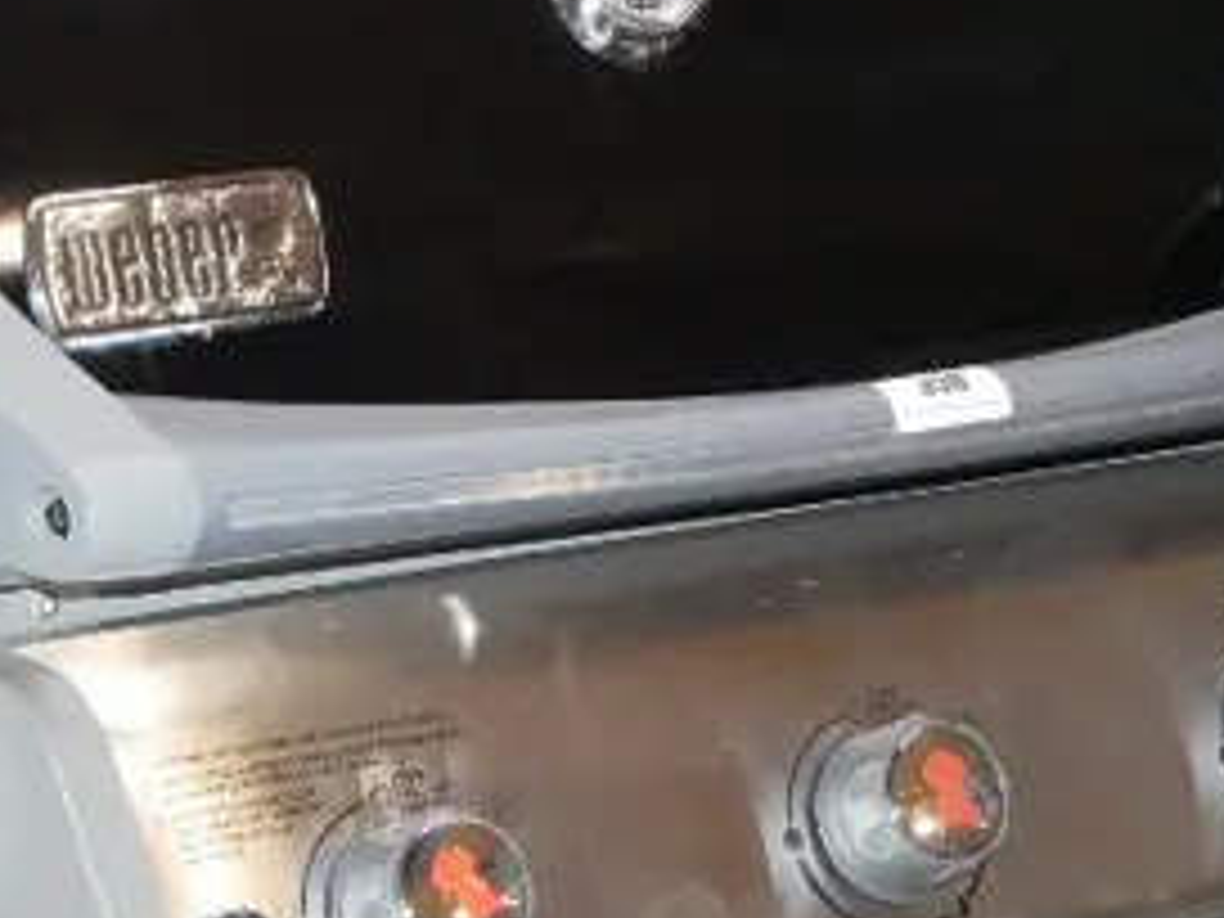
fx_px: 4526
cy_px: 1190
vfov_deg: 11.3
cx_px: 351
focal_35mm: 128
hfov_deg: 15.4
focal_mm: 17
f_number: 5.6
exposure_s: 1/125
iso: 3200
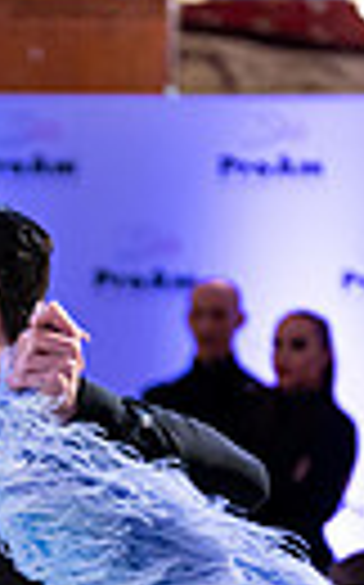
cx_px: -279
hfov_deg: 3.8
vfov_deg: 6.0
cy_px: 990
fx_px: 5488
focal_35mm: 345
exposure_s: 1/500
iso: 3200
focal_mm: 98
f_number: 2.8
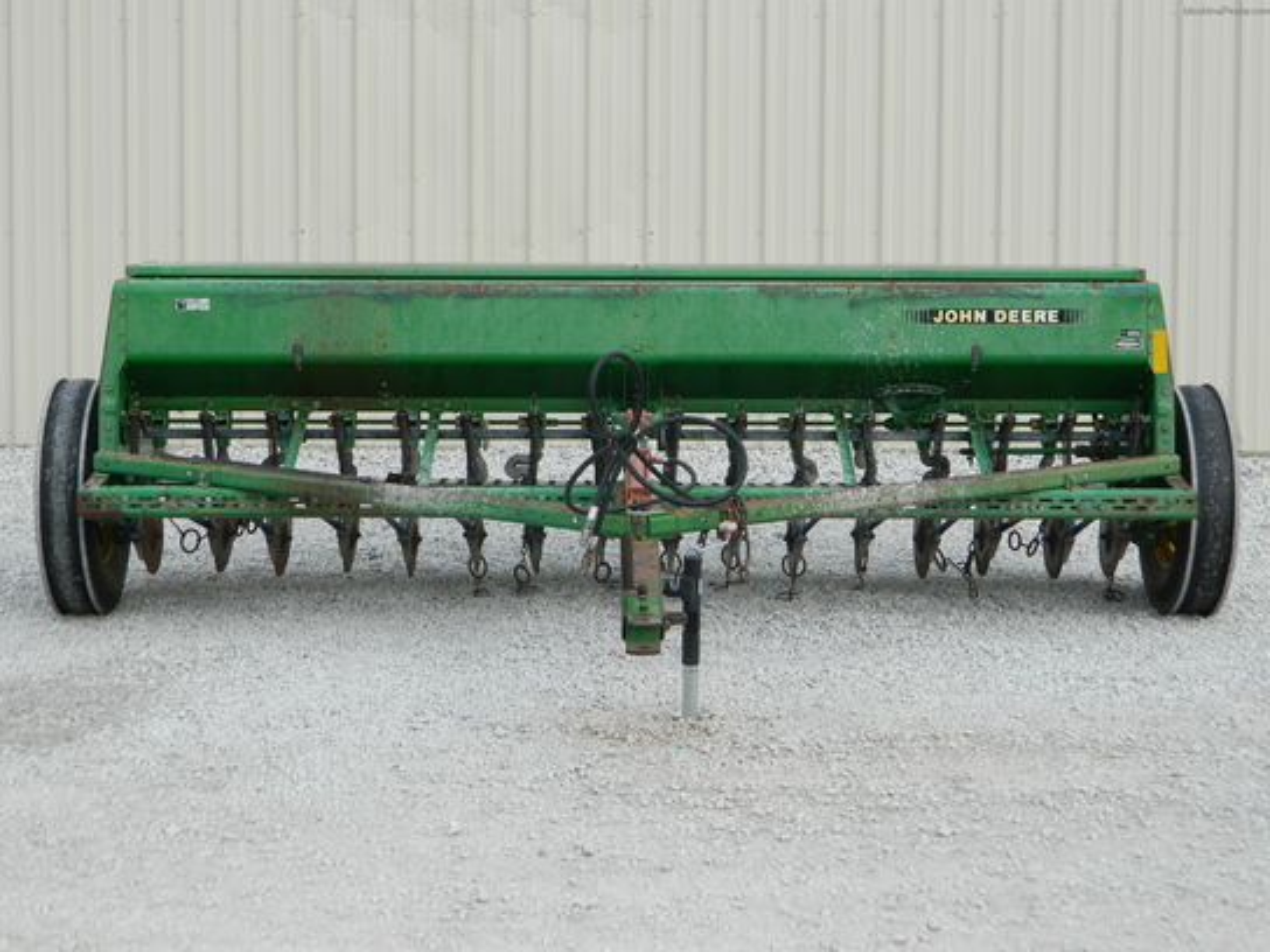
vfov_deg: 21.0
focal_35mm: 70
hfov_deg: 27.8
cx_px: 635
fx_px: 2568
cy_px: 476
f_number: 4
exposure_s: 1/320
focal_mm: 12.6
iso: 80
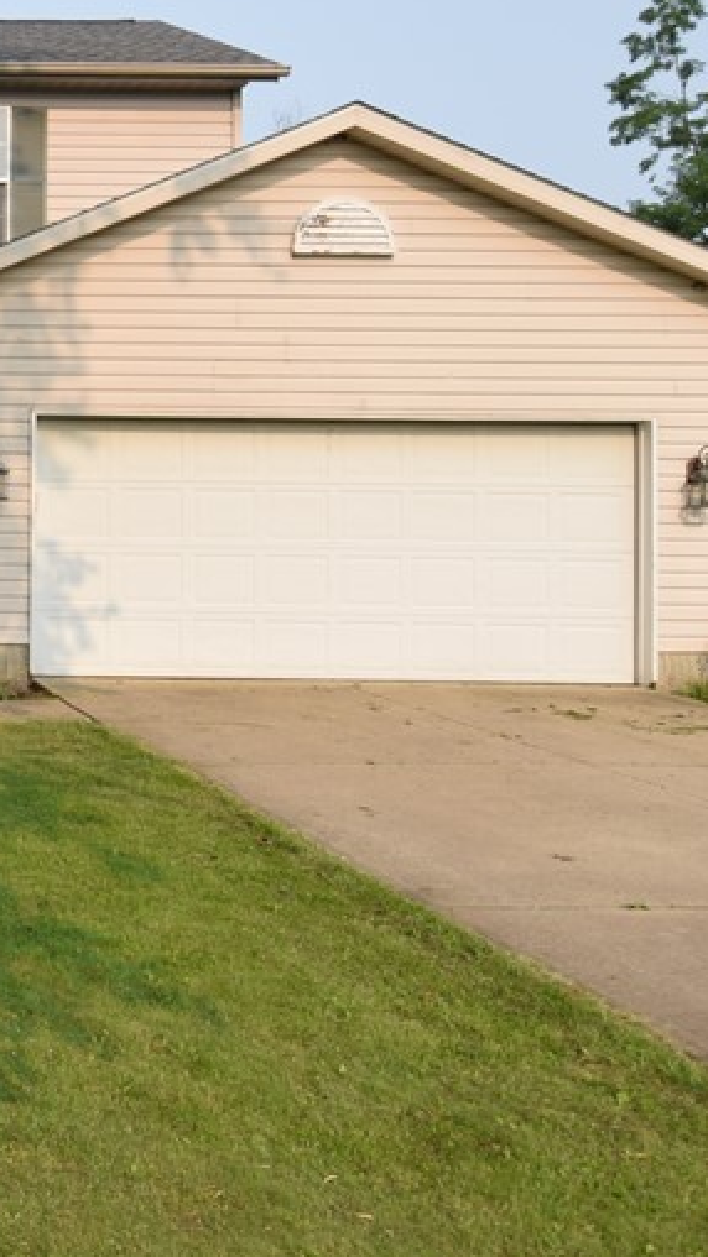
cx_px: -382
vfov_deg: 43.2
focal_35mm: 47
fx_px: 1568
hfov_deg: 21.1
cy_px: 442
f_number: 7.1
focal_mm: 14
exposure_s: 1/200
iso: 100
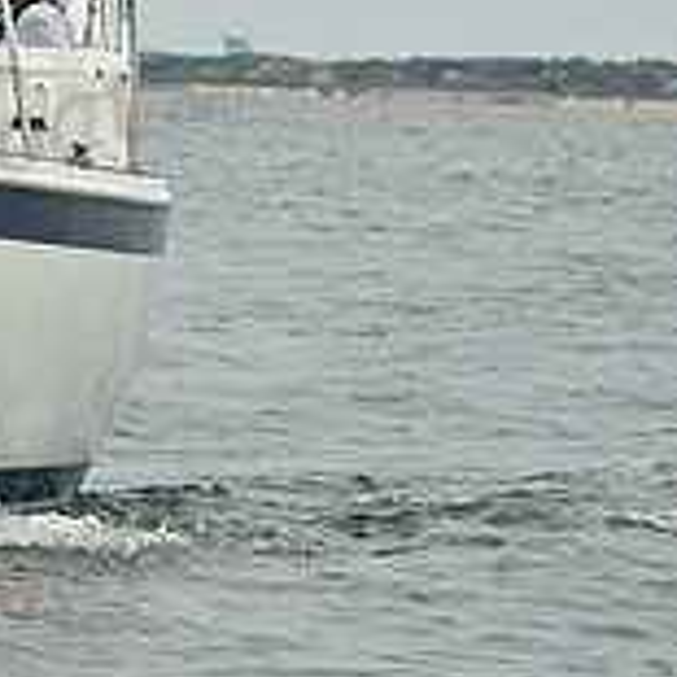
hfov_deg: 3.4
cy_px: -11
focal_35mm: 510
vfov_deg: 3.4
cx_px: -577
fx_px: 11285
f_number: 13
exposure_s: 1/800
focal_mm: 160
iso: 320
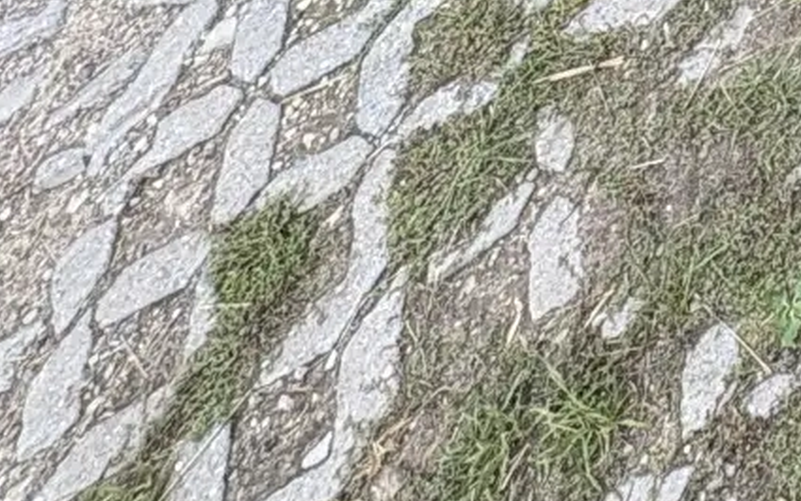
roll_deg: +15.1
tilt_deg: -33.8
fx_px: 1463
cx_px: 1361
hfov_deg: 22.0
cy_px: -834
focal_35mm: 67
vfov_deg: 12.7
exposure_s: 1/194
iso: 40
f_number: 2.2
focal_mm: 2.22
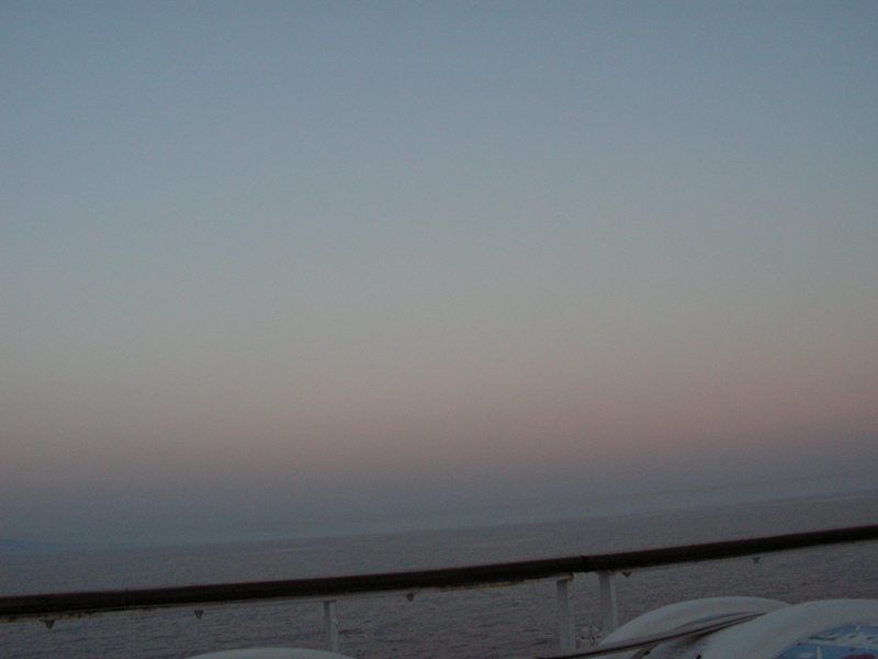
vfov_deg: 39.7
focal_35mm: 36
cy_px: 330
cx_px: 439
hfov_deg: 51.4
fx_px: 913
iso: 100
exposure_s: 1/50
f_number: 8
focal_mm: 6
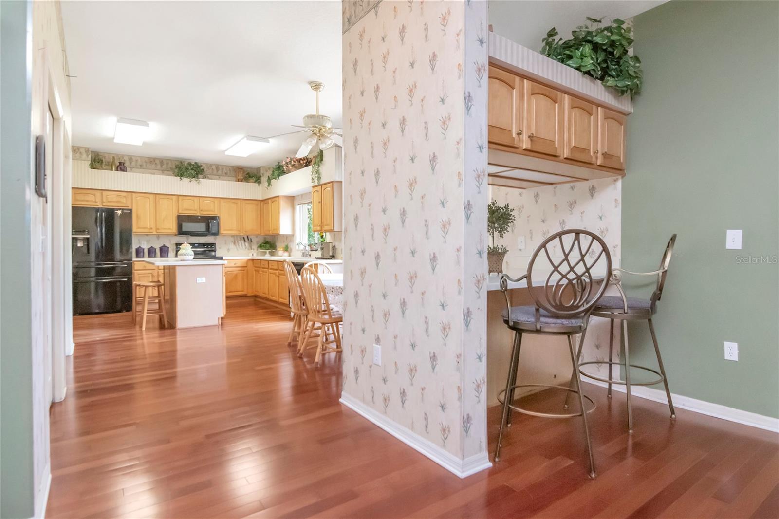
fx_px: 422
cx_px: 390
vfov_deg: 63.2
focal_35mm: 20
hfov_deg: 85.4
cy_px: 260
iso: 5000
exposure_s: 1/200
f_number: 6.3
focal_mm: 13
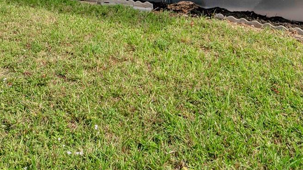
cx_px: 96
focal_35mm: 36
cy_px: -74
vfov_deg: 25.9
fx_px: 289
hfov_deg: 53.9
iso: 250
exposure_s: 1/800
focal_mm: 14
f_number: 9
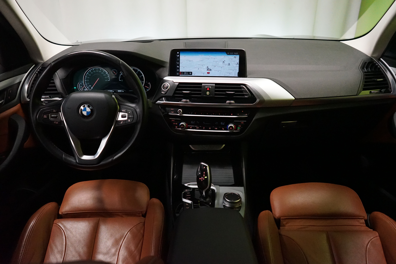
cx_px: 198
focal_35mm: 28
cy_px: 132
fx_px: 308
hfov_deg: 65.5
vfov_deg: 46.4
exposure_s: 1/160
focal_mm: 28
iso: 6400
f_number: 3.5
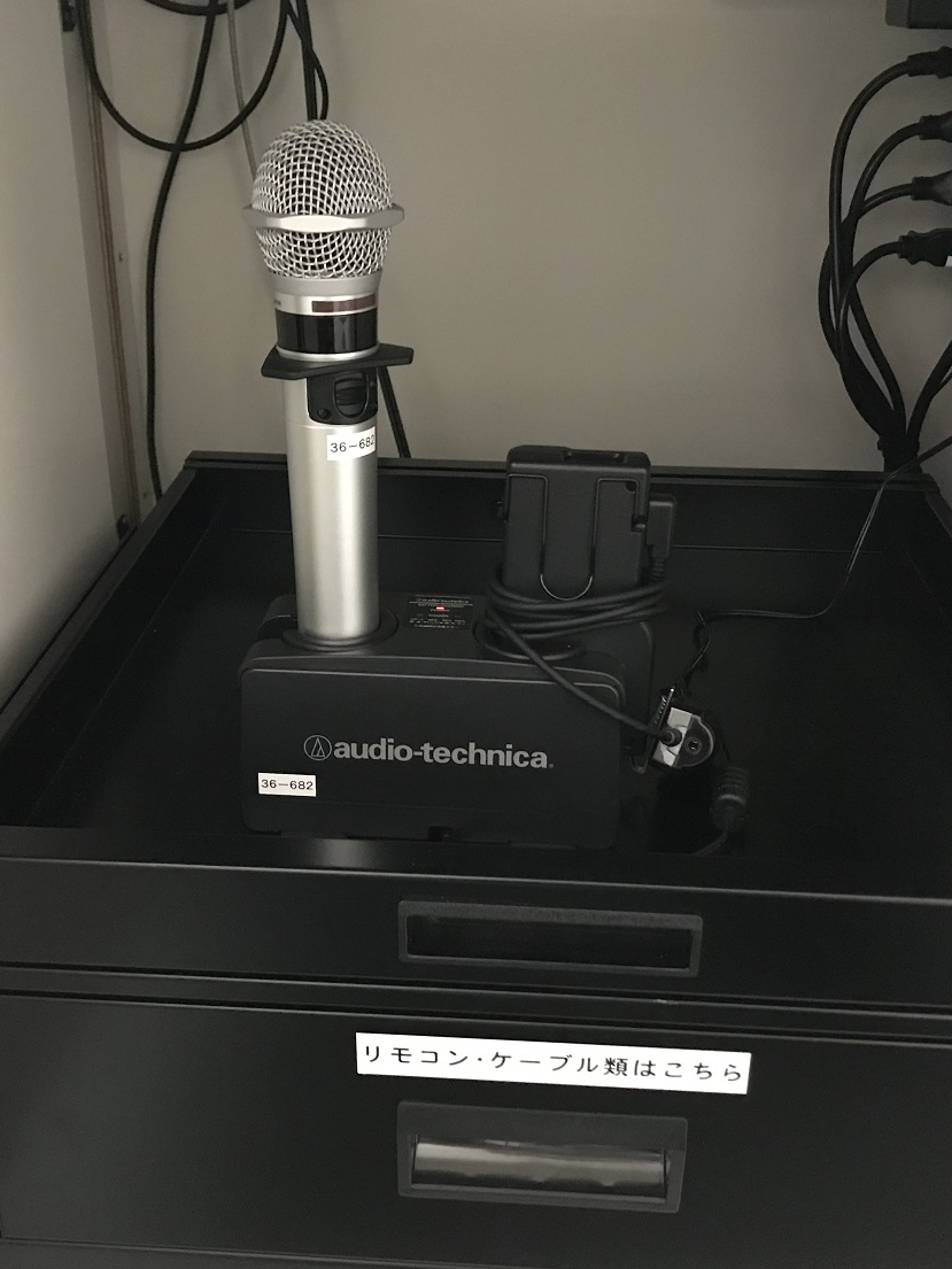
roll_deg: +0.7
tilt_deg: -26.9
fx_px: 1393
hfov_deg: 37.7
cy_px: 632
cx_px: 455
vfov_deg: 49.0
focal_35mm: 38
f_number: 1.8
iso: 100
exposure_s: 1/5
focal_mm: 3.99
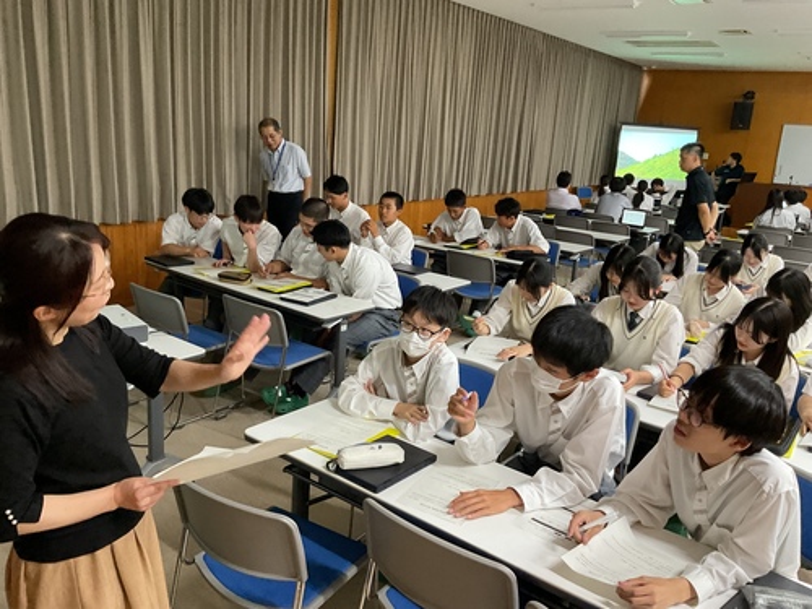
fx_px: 680
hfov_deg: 61.7
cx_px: 406
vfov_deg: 48.2
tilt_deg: -15.3
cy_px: 304
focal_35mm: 29
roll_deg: -3.7
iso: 250
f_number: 1.8
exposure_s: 1/60
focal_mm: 3
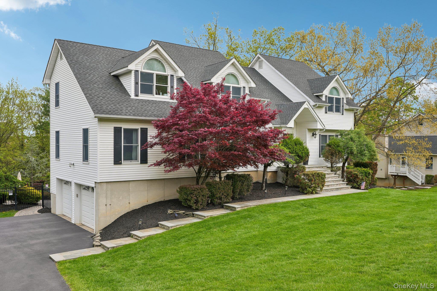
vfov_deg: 42.3
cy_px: 146
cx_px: 218
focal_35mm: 31
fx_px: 376
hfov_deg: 60.3
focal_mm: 31
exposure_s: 1/80
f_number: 8
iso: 100
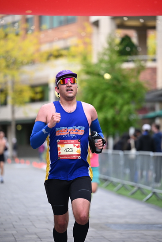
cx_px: 81
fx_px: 911
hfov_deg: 10.2
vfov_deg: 15.2
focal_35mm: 135
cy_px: 121
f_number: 2.8
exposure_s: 1/1600
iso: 1000
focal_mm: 135
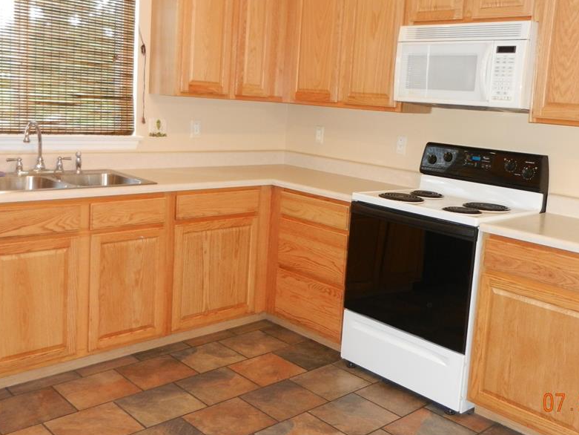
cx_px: 325
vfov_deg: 37.6
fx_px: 636
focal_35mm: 38
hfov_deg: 48.9
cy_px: 177
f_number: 3.6
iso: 320
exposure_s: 1/30
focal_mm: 5.1
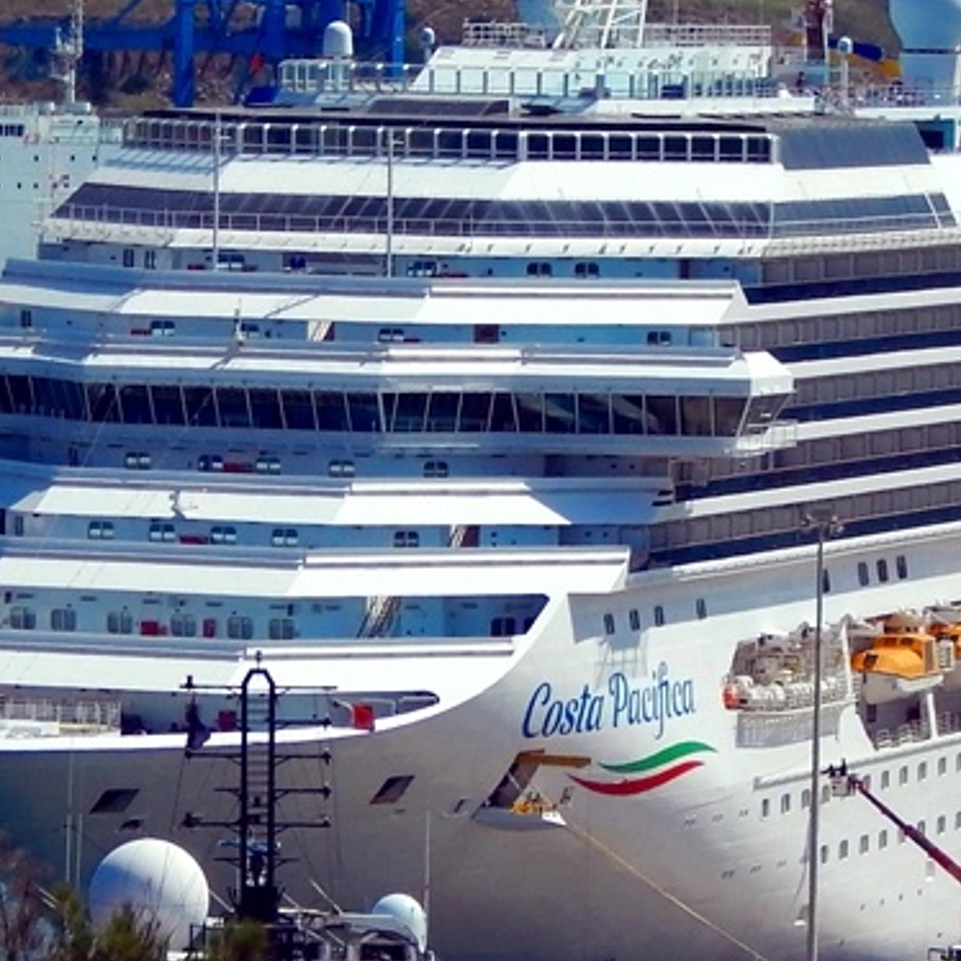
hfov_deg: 6.2
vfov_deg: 6.2
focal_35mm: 284
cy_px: 815
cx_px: 622
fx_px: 8920
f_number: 8.8
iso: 125
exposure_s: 1/500
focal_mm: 16.6
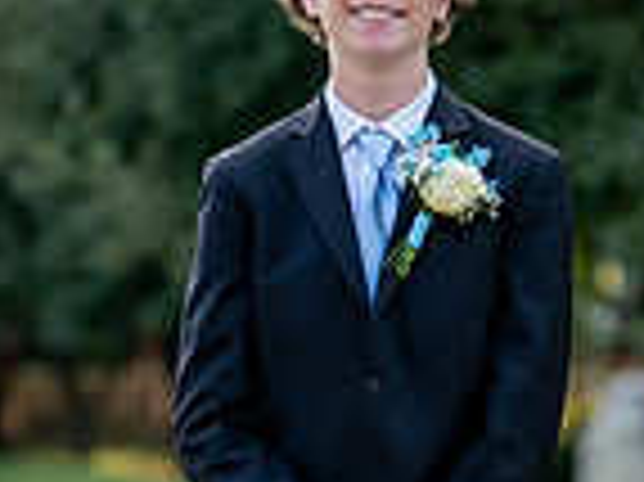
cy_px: 512
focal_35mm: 222
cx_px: 405
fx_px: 4127
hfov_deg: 8.9
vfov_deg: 6.7
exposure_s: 1/2000
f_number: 1.2
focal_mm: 50
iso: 200
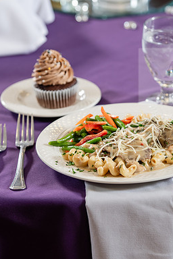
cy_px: 130
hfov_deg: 7.3
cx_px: 118
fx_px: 1362
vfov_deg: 10.9
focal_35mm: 189
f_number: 4
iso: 400
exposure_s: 1/200
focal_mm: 125
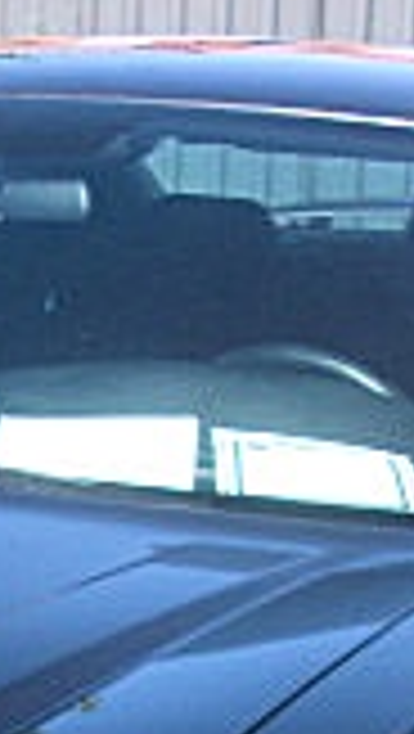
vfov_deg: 13.4
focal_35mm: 154
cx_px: -279
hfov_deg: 7.7
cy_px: 964
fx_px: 2998
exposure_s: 1/200
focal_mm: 6.3
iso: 50
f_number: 2.8
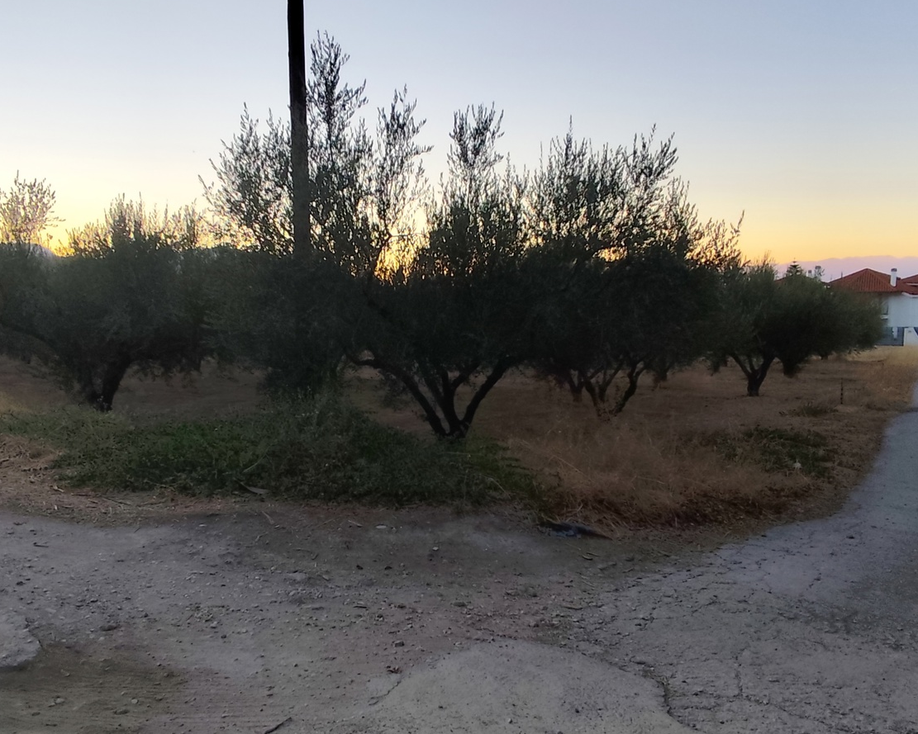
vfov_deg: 53.2
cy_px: 388
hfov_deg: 63.9
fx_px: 734
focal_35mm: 27
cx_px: 418
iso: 50
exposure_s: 1/405
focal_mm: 1.65
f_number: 2.2
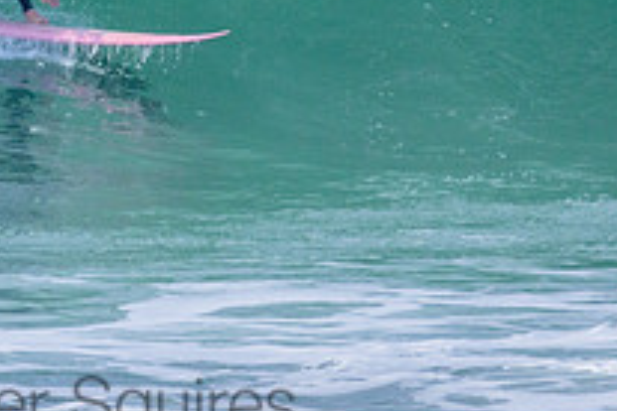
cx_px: 66
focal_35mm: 2240
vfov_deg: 0.6
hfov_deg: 0.9
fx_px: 38388
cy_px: -91
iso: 1800
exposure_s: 1/2000
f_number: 11
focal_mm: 800
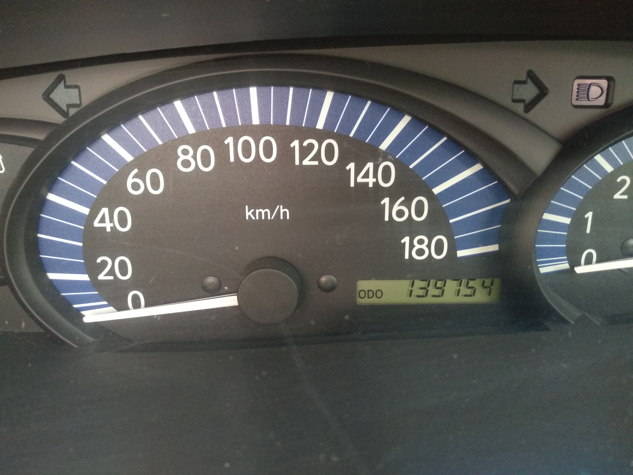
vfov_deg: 53.1
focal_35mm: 26
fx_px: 475
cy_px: 238
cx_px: 316
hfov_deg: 67.3
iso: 800
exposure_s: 1/20
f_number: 2.2
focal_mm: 3.83
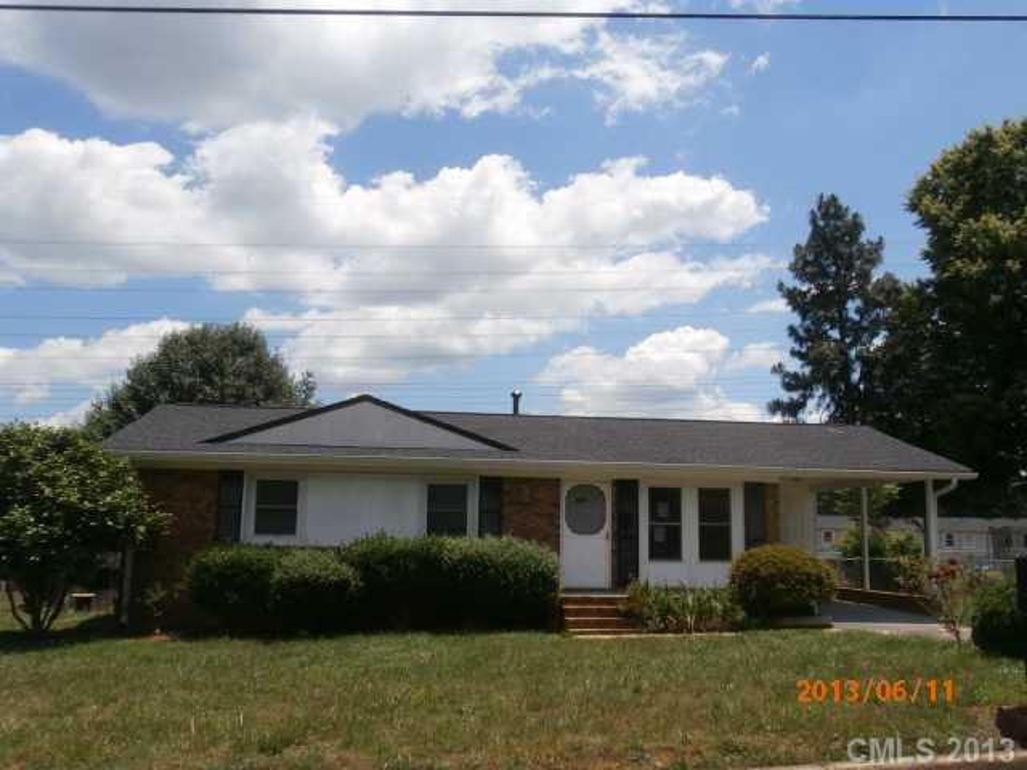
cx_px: 514
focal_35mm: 30
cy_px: 385
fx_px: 890
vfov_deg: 46.8
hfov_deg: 60.0
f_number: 3.5
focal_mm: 5.36
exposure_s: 1/1600
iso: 100
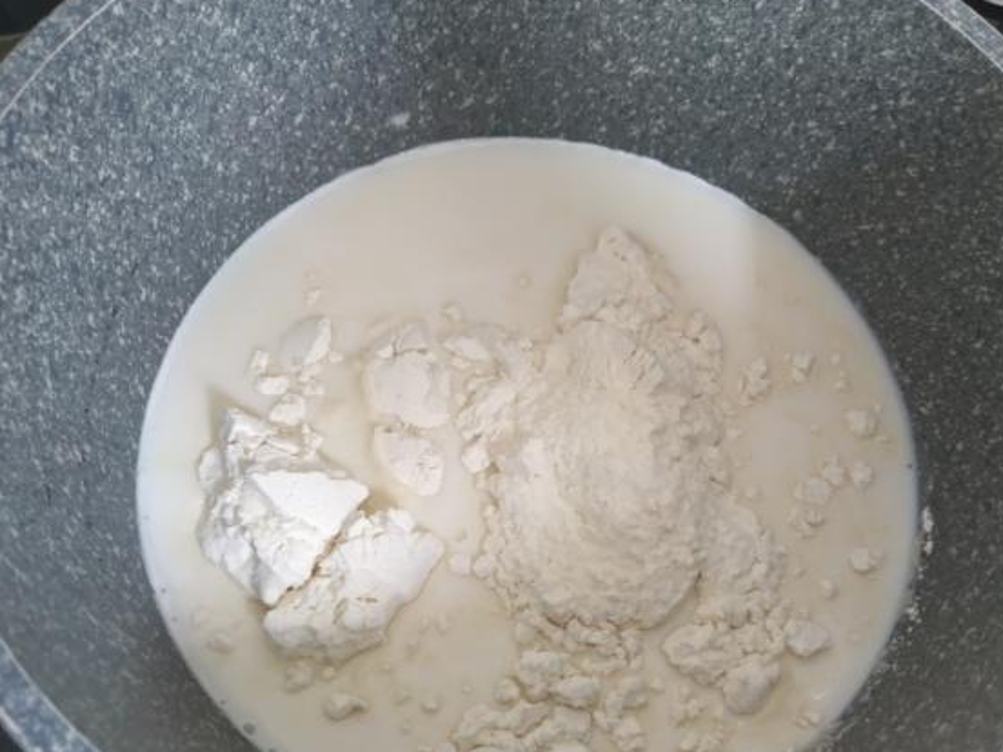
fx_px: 869
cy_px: 443
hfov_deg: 59.8
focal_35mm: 30
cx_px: 565
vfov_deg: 46.6
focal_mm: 3.94
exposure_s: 1/20
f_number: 1.9
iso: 250
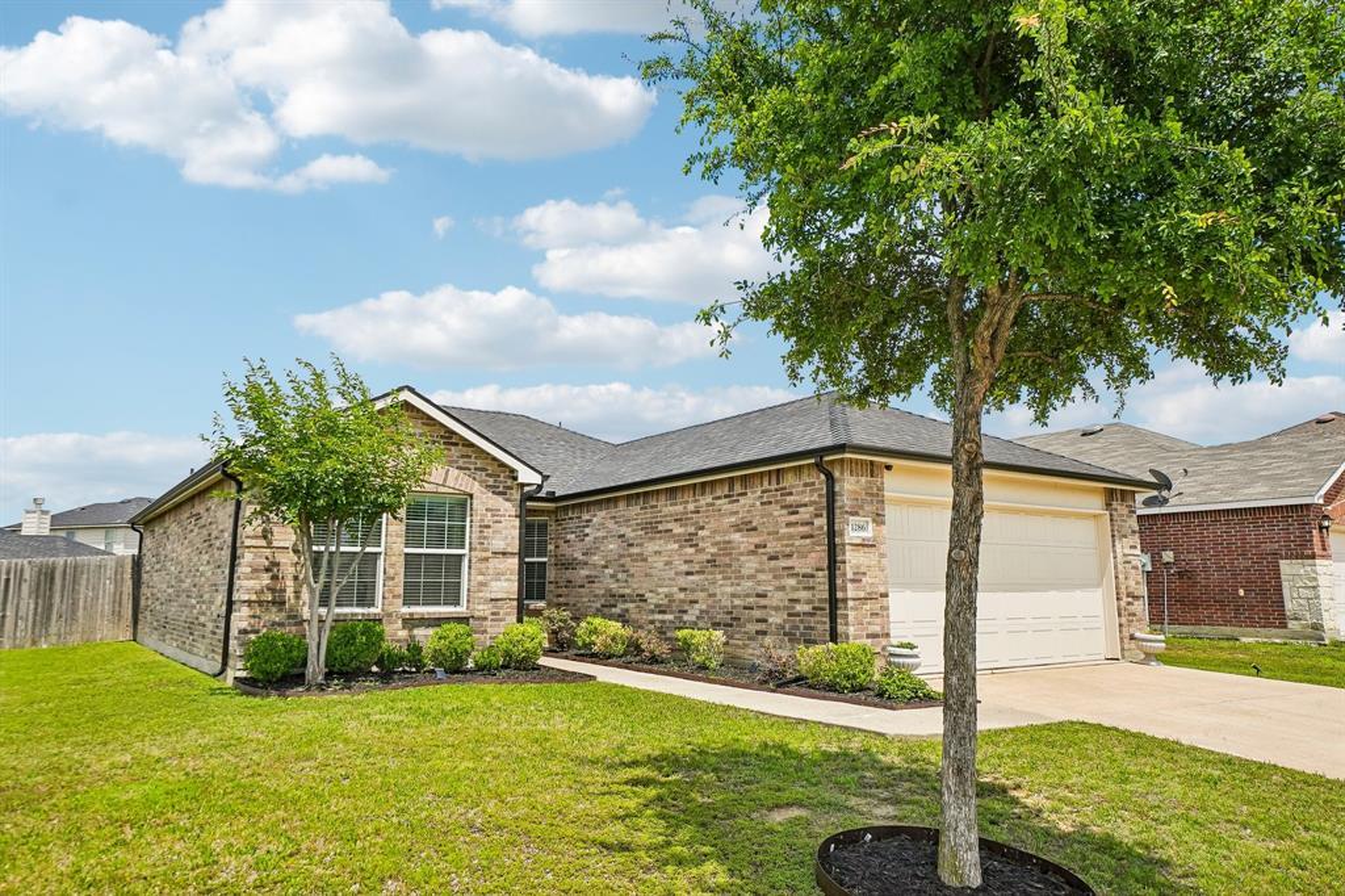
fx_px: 896
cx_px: 672
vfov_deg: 53.1
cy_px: 448
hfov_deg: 73.8
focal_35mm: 24
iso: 400
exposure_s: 1/1000
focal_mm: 16
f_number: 8
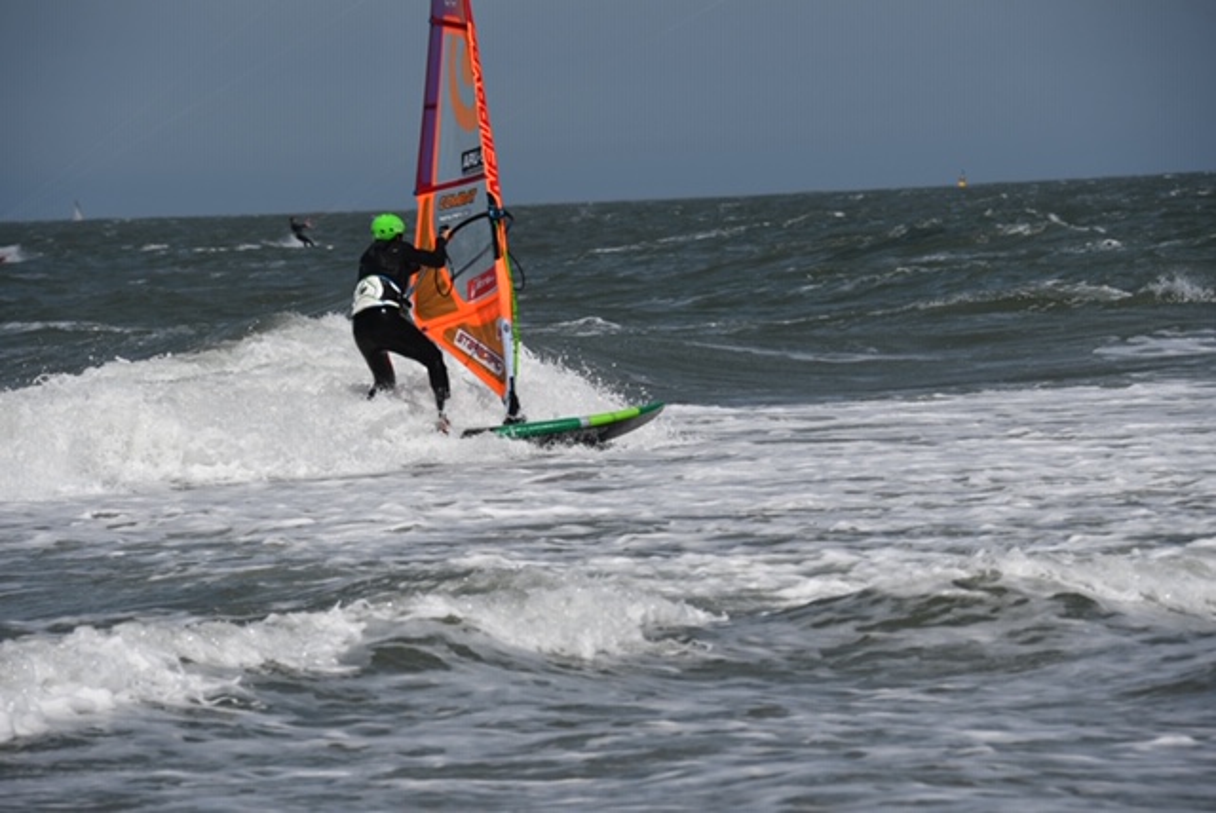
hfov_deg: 8.3
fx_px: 8350
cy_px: 406
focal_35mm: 247
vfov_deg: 5.6
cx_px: 608
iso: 200
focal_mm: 165
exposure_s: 1/2000
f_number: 8
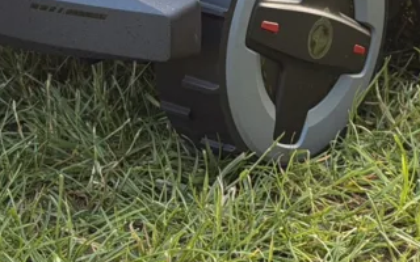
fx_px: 1866
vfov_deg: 7.9
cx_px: 193
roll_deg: +0.6
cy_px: -130
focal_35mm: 163
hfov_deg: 12.8
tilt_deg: -15.0
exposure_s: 1/181
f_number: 1.78
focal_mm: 6.76
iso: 64
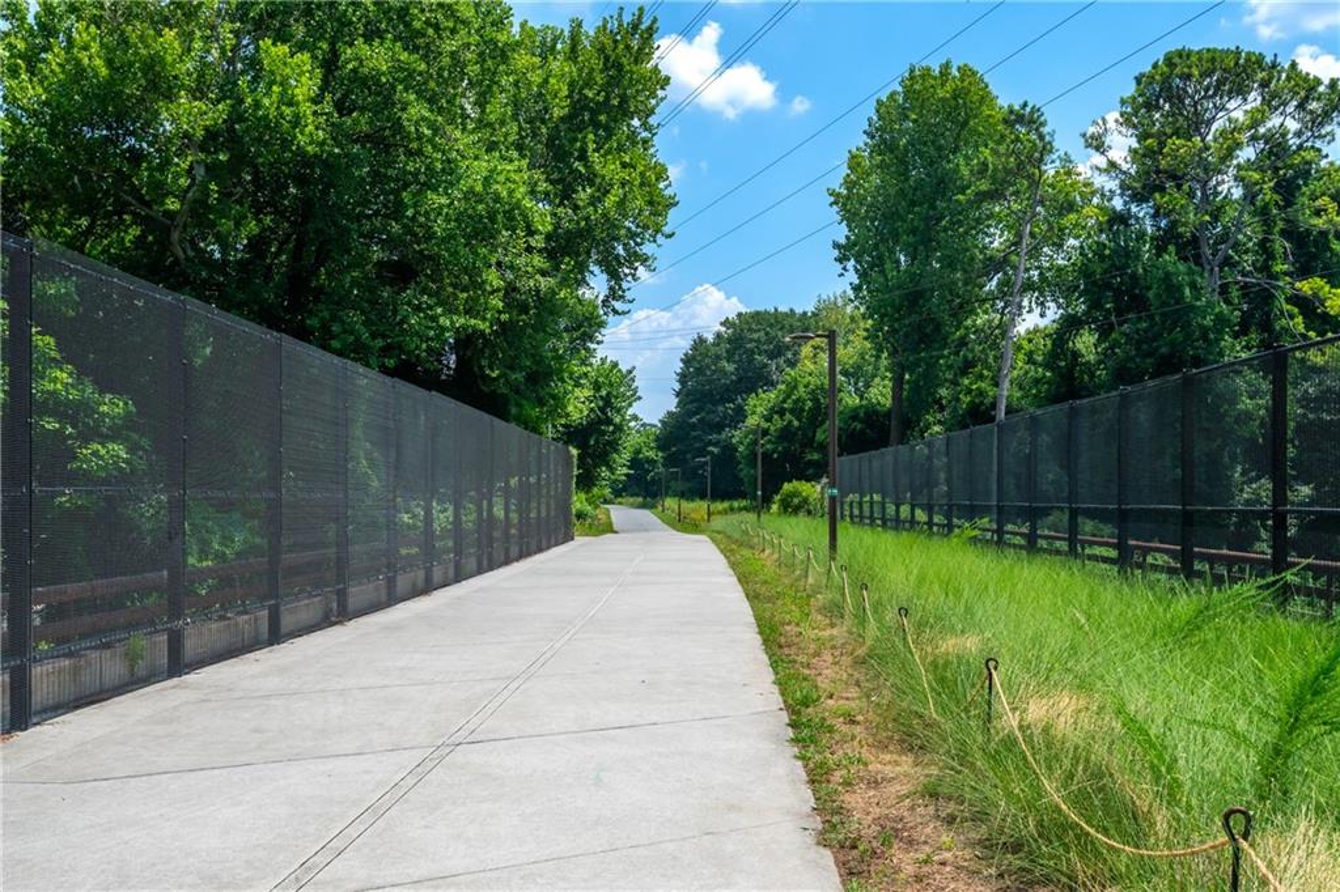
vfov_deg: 37.8
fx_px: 1302
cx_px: 670
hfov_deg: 54.4
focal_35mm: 35
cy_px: 446
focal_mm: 35
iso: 1250
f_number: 10
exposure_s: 1/3200
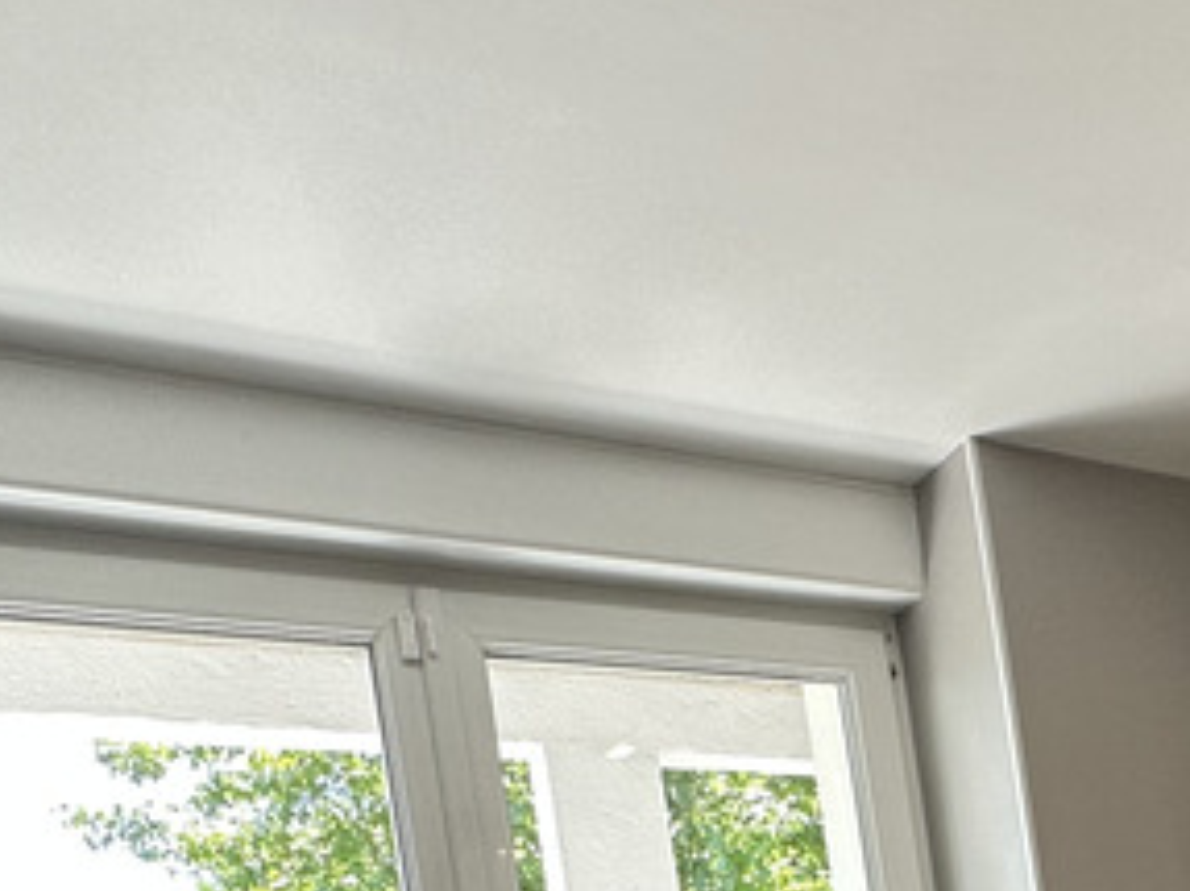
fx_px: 1718
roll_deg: +7.4
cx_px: 1103
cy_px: 1268
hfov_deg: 35.6
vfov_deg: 24.1
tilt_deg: -1.7
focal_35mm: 50
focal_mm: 2.22
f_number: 2.2
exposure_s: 1/100
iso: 100
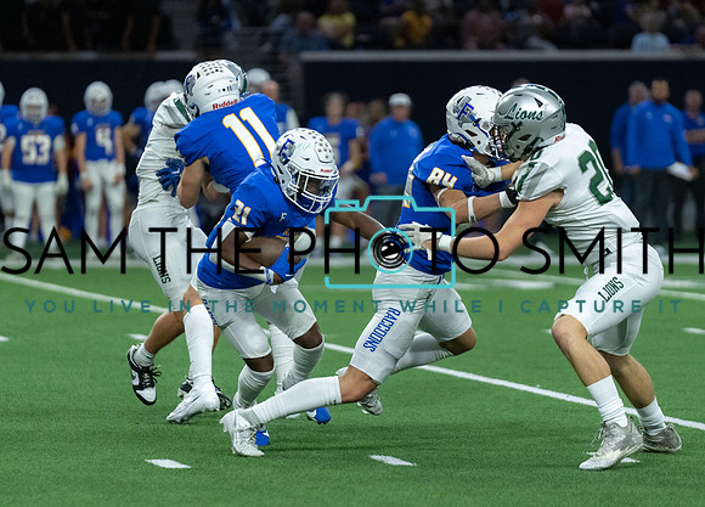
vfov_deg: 5.4
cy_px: 251
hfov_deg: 7.5
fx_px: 5370
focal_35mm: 268
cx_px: 342
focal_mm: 200
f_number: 2.8
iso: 5000
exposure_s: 1/1250
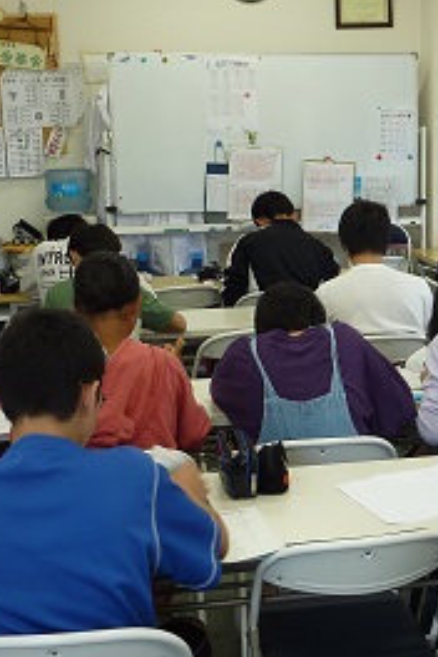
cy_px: 325
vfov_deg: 34.5
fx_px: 1058
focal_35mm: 58
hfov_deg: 23.1
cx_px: 330
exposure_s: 1/30
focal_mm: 4.7
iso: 125
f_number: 3.4
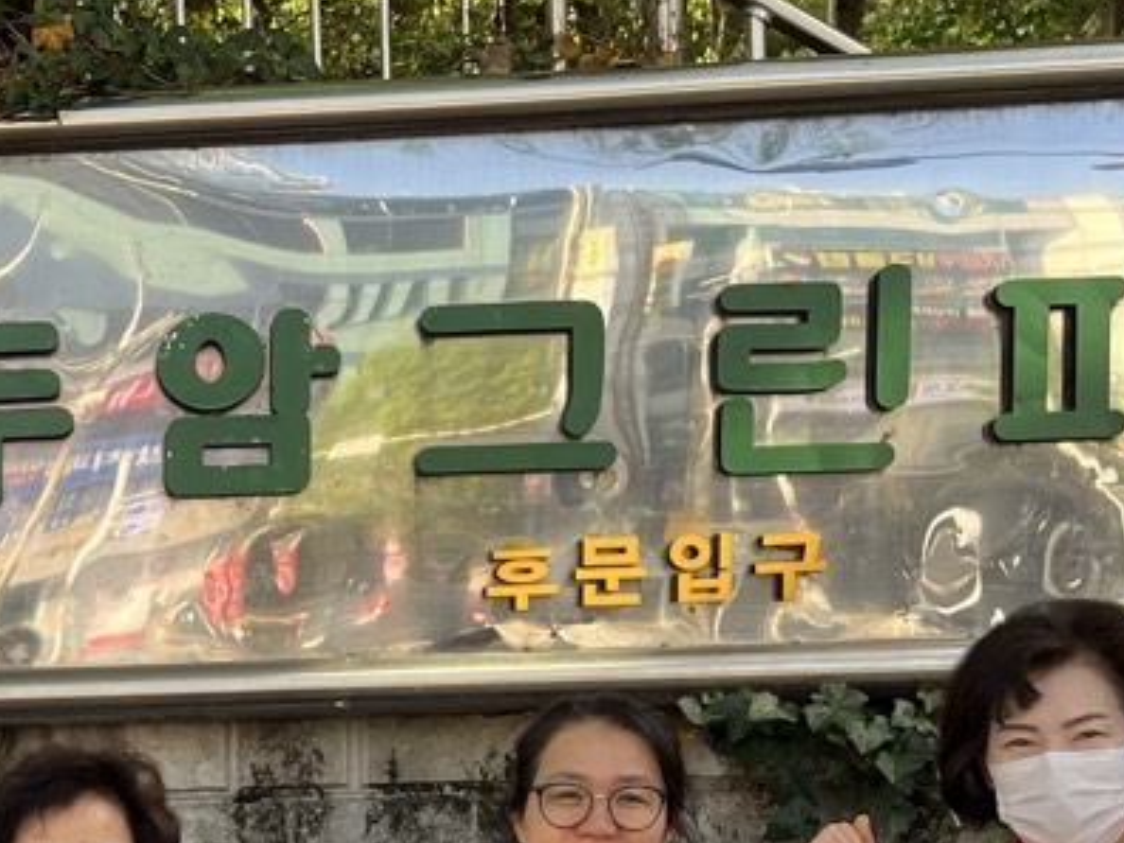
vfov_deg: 16.9
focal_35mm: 84
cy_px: 988
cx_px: -290
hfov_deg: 21.3
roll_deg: +1.9
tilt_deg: -2.7
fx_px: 2728
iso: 50
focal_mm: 5.1
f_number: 1.6
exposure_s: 1/653
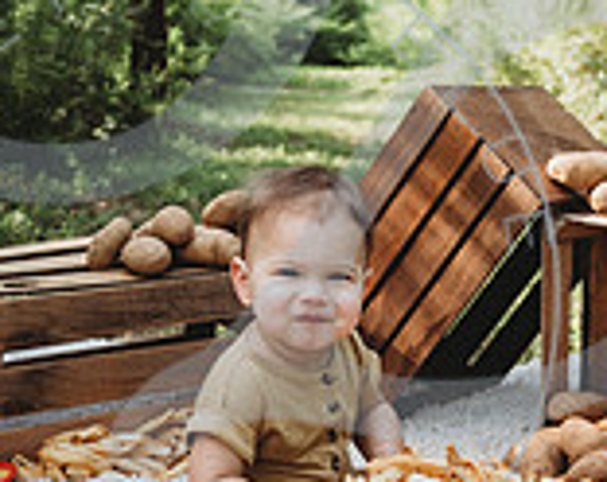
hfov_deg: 25.1
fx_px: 1362
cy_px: 0
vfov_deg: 19.5
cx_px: 374
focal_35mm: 76
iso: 100
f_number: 2.8
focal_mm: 28
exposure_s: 1/320
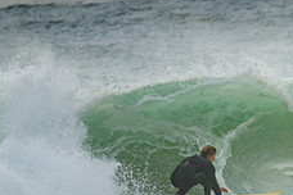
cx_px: 239
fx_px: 16545
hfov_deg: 1.0
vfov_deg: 0.7
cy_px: 210
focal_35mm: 2033
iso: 1250
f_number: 11
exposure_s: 1/2500
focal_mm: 800
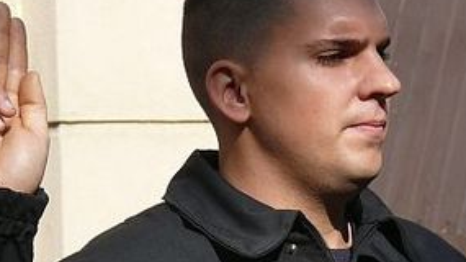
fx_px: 5348
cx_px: 216
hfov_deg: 5.0
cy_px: 144
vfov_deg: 2.8
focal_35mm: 433
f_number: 5.6
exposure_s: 1/400
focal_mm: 33.6
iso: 100
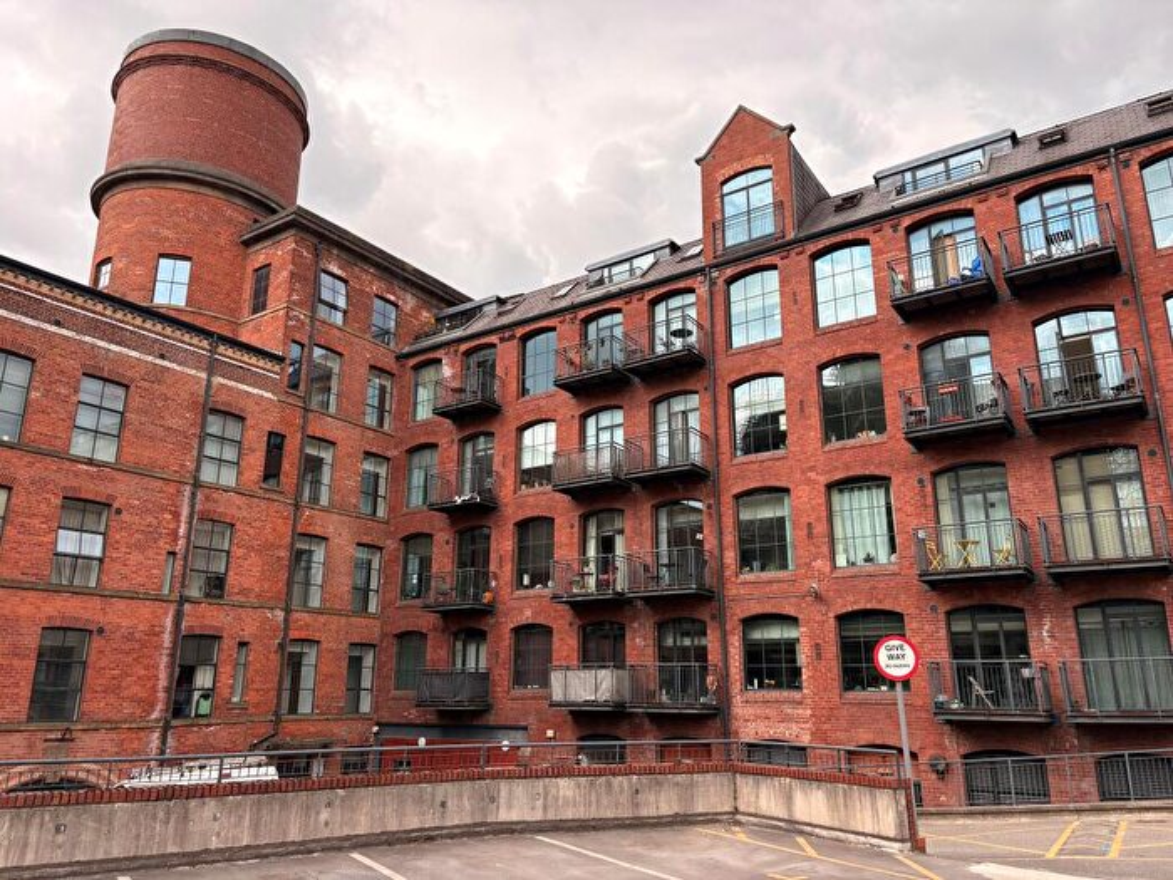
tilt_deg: +15.7
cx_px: 586
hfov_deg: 67.3
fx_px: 881
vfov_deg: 53.1
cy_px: 440
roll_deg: +0.4
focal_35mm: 26
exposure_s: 1/1706
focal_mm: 5.96
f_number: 1.6
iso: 64
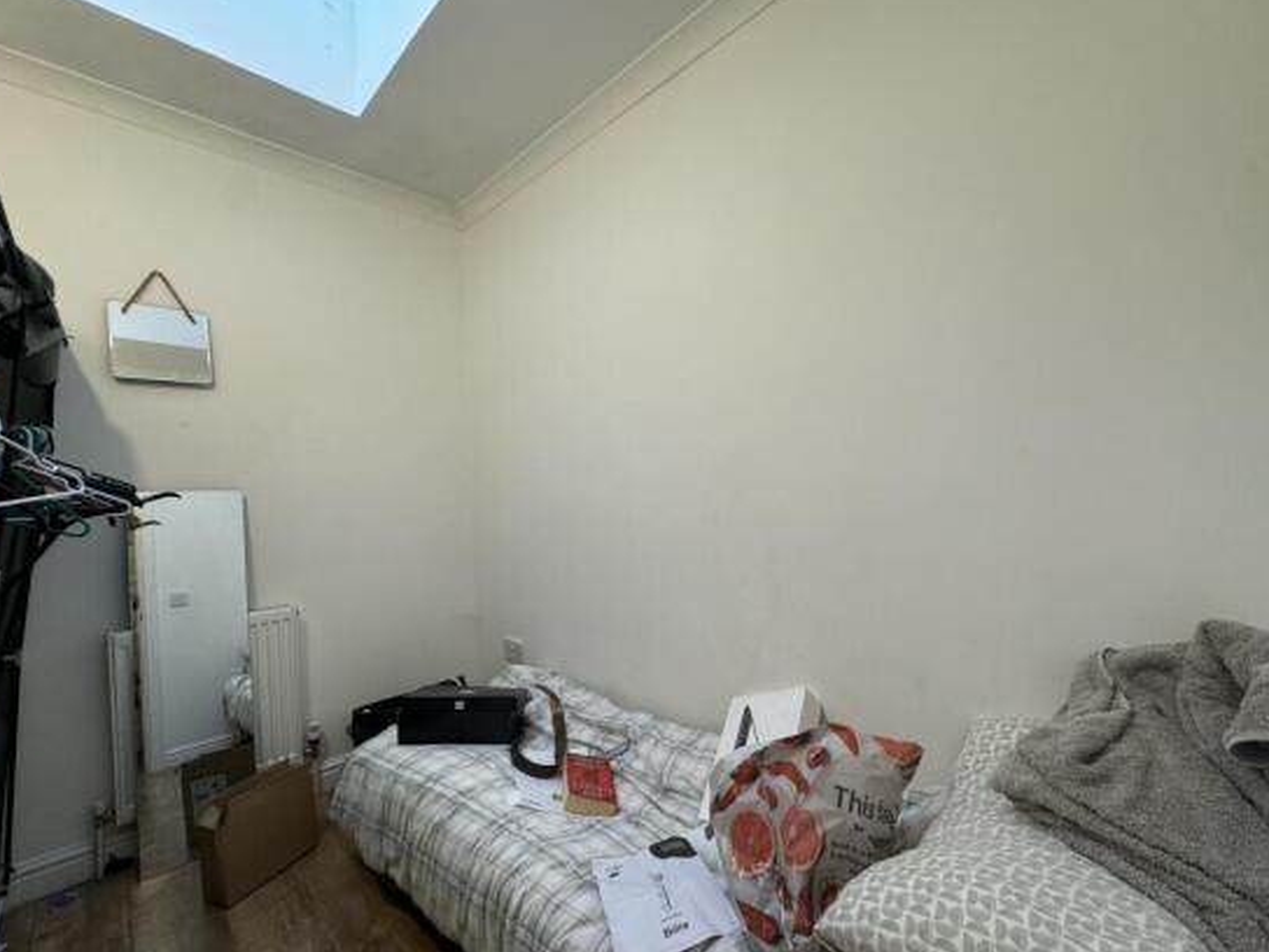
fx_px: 550
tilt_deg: -1.2
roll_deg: +2.2
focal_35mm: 15
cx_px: 650
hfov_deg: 98.2
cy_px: 496
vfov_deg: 81.7
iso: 160
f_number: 2.2
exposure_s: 1/100
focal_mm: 2.22
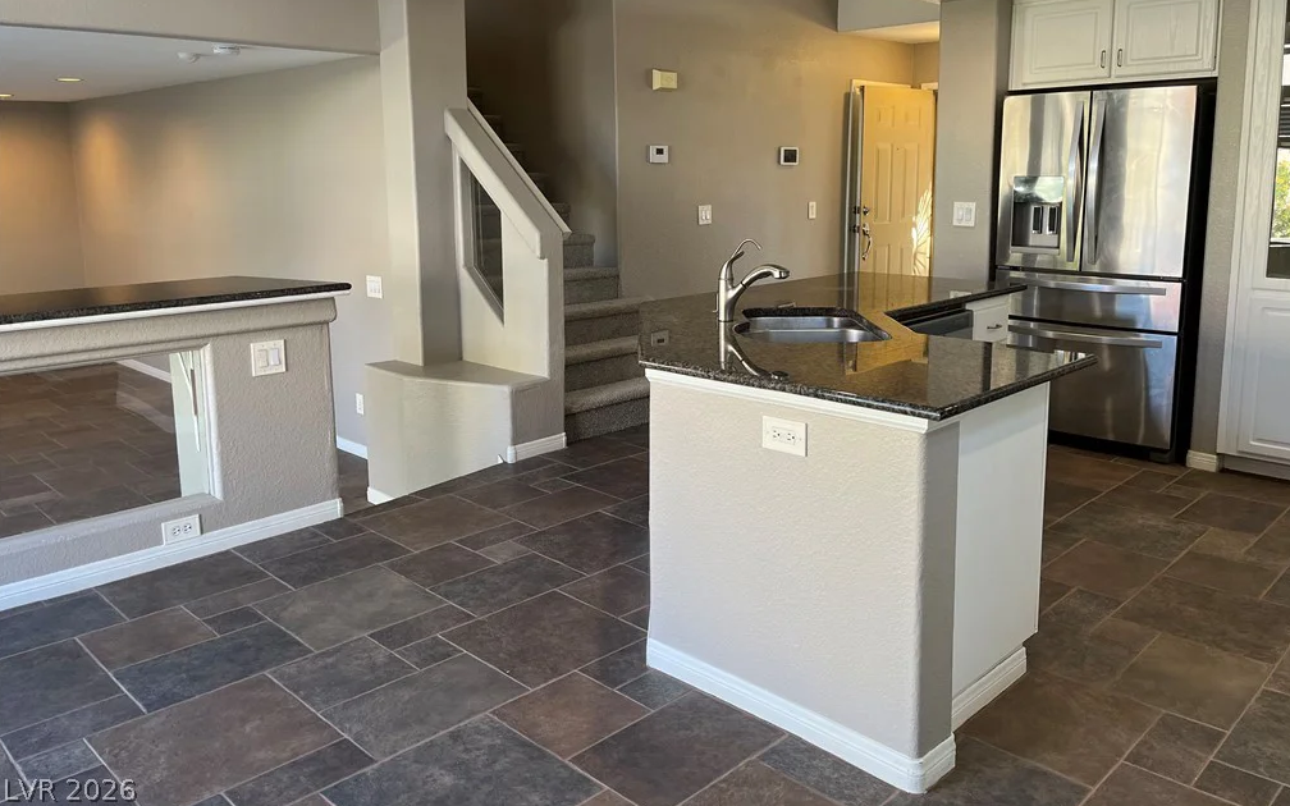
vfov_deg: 44.3
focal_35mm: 28
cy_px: 320
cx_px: 651
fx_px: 984
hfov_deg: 66.5
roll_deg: +0.1
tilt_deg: -8.9
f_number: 1.6
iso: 80
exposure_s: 1/60
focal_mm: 5.1
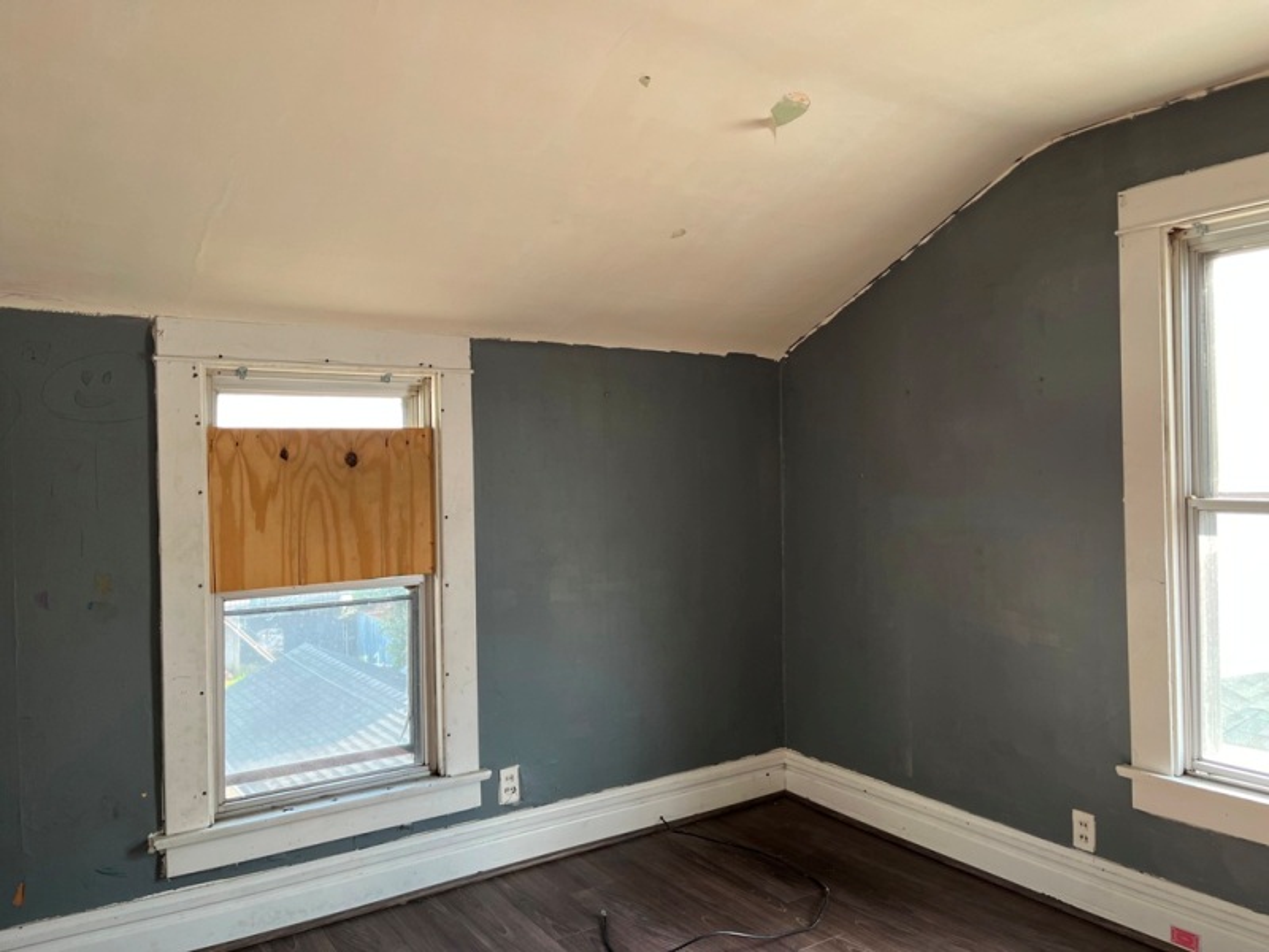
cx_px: 634
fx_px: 953
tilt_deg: +1.5
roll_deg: +1.5
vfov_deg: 53.1
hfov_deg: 67.3
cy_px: 476
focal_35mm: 26
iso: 100
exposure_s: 1/121
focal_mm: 5.1
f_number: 1.6
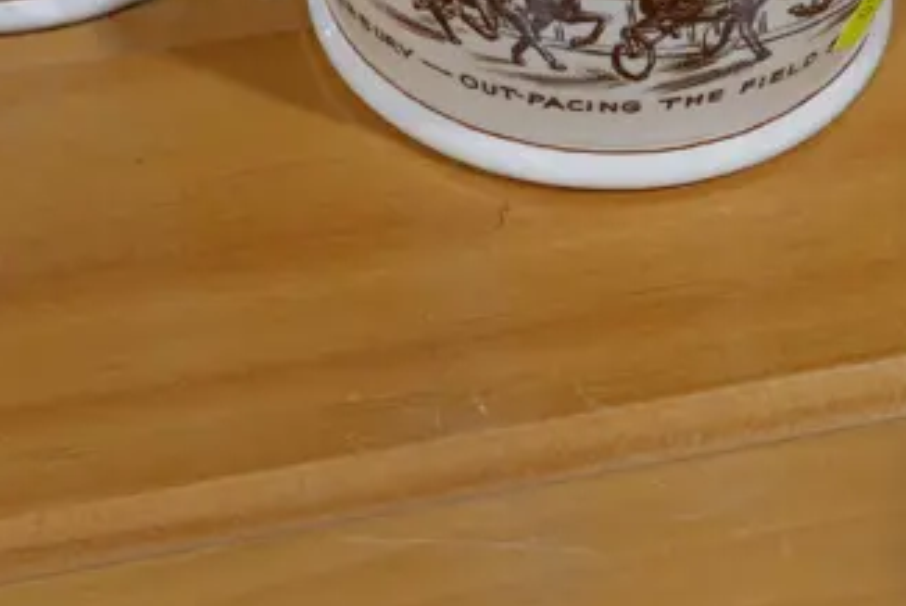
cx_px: 442
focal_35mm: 111
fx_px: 2796
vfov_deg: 11.9
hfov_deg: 18.4
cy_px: -265
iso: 200
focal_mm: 17
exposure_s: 1/60
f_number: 4
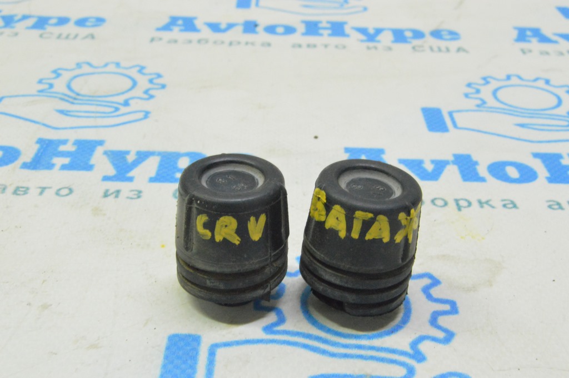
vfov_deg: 25.7
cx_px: 284
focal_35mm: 52
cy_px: 189
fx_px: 829
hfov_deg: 37.9
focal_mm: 35
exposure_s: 1/20
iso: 6400
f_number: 20
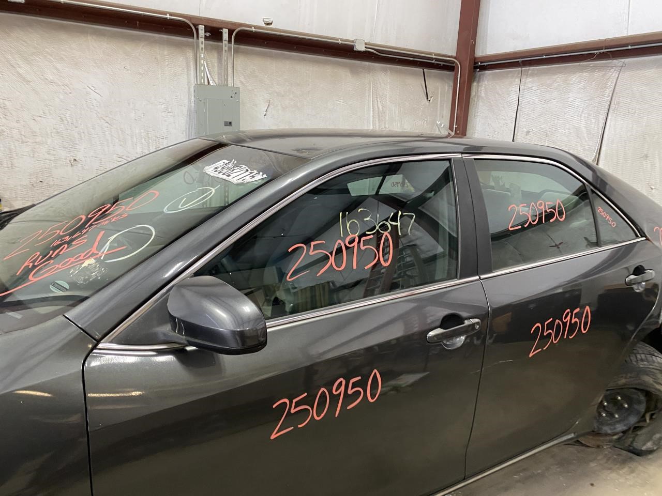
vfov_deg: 53.1
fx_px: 497
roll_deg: -1.8
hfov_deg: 67.3
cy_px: 248
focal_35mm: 26
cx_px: 331
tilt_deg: -11.6
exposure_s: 1/60
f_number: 1.8
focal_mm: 4.25
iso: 250
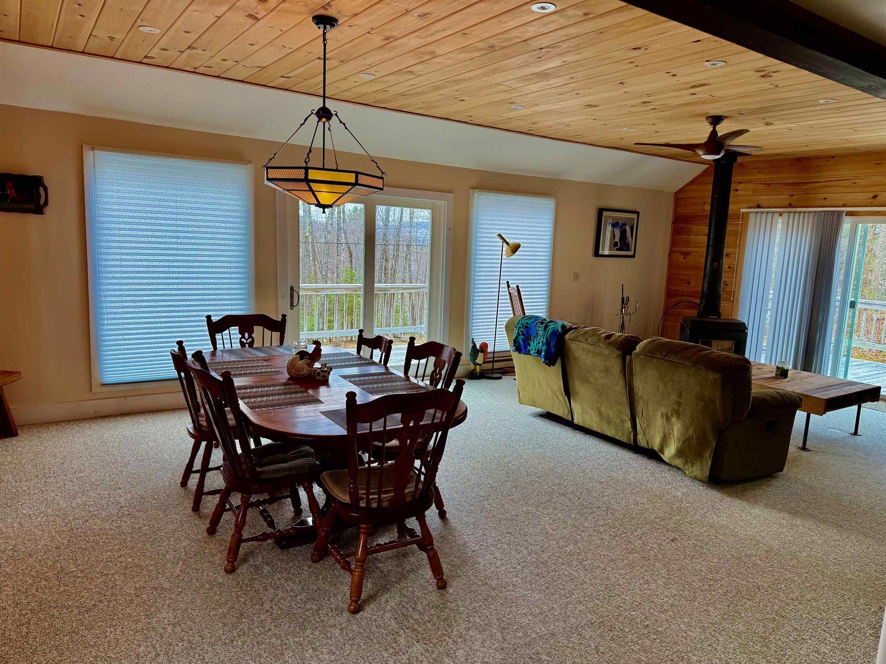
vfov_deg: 56.8
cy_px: 332
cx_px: 443
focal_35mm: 24
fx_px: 614
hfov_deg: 71.6
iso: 80
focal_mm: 6.76
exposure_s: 1/169
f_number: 1.78
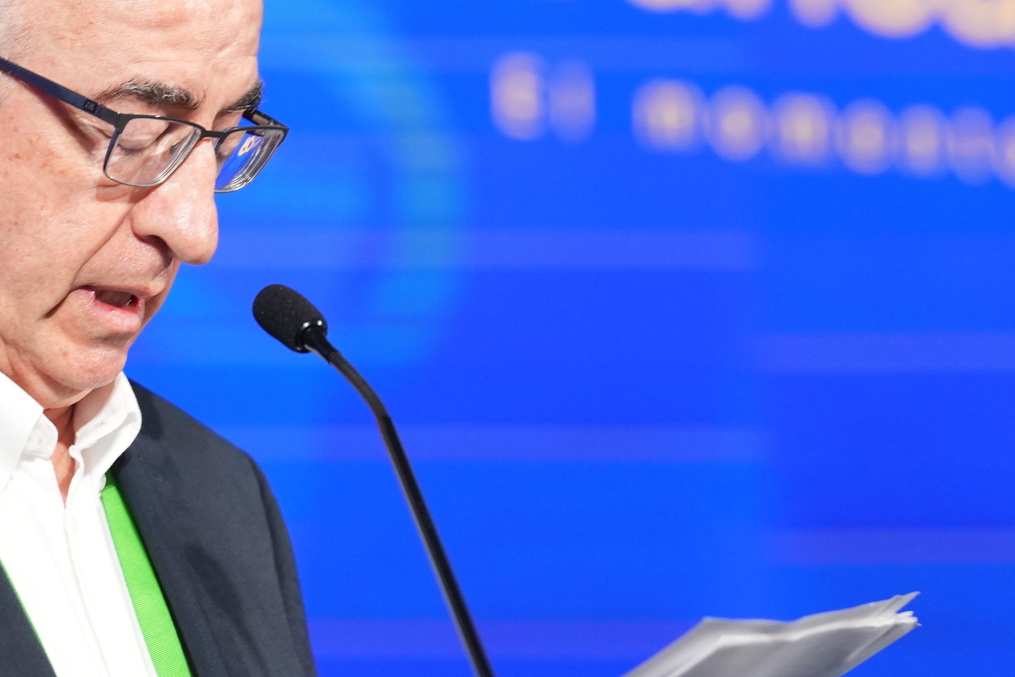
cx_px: 419
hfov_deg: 6.6
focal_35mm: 313
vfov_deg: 4.4
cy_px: 276
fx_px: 8823
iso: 2000
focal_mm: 143
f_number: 4
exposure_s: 1/200
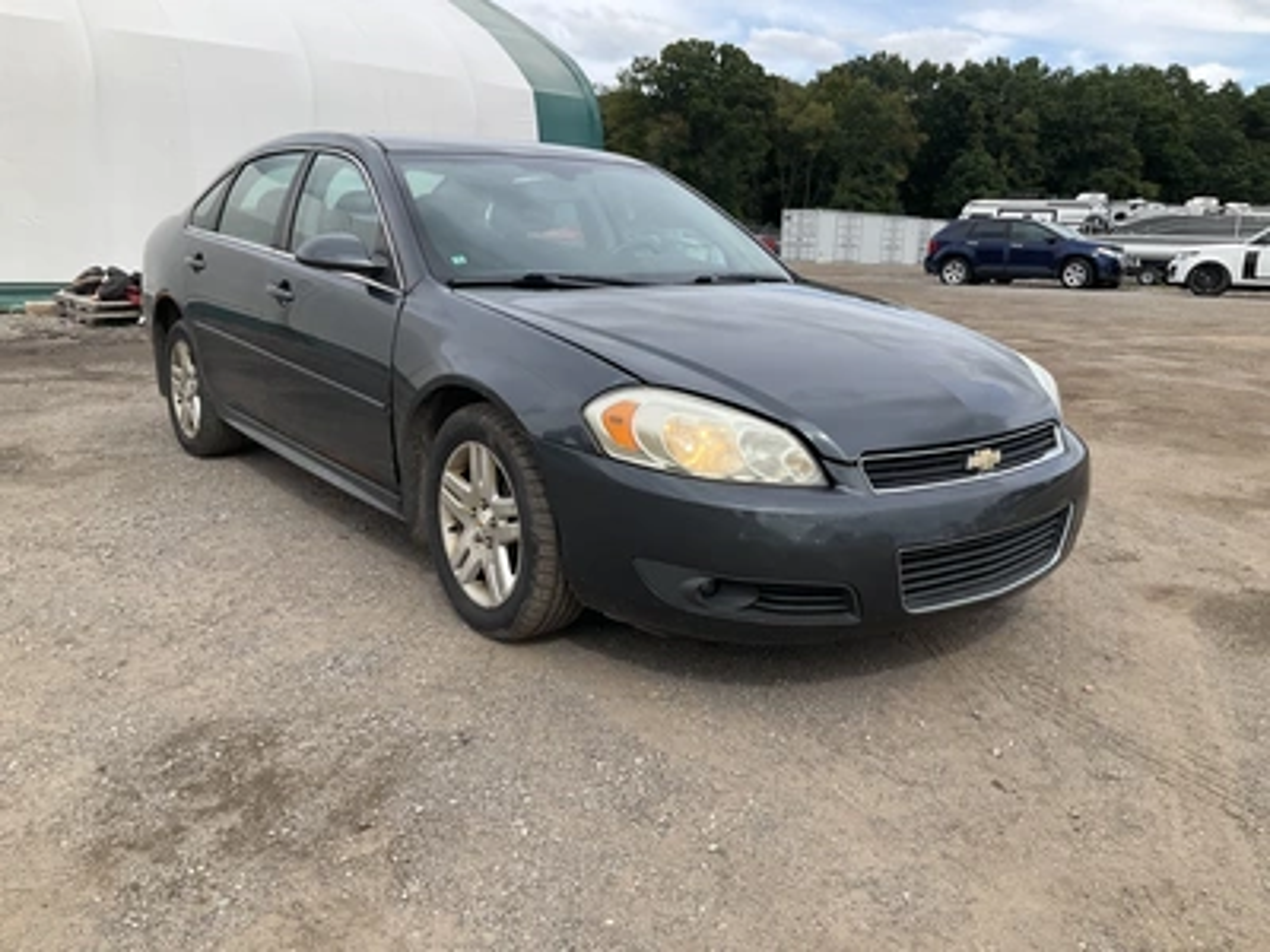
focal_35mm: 29
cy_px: 476
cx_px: 635
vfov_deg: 48.2
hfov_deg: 61.7
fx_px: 1064
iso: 25
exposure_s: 1/1015
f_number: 1.8
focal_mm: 3
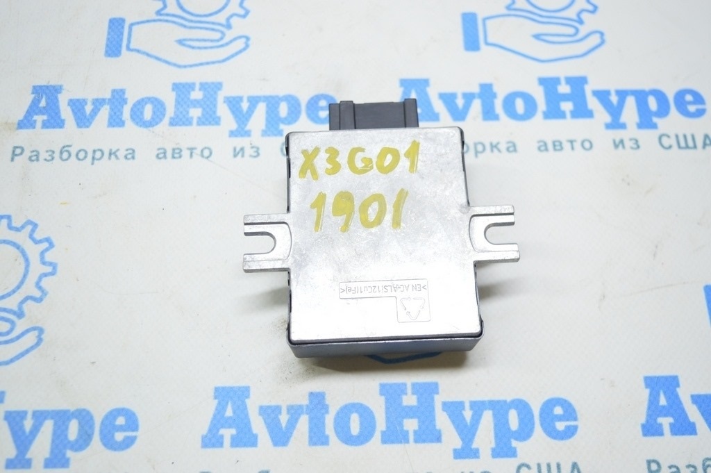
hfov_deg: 49.6
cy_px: 236
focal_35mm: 39
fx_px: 770
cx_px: 356
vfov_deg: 34.2
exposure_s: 1/40
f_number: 4
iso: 400
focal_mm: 26
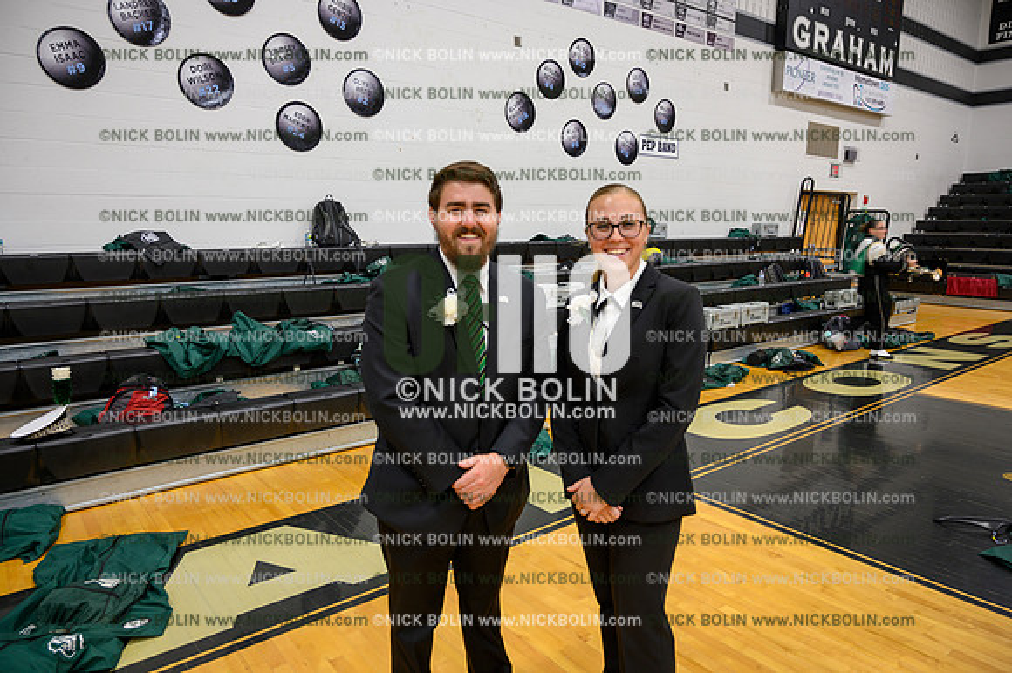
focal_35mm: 24
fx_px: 674
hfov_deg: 73.8
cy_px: 336
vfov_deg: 53.1
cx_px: 506
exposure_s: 1/15
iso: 200
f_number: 4.5
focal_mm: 24
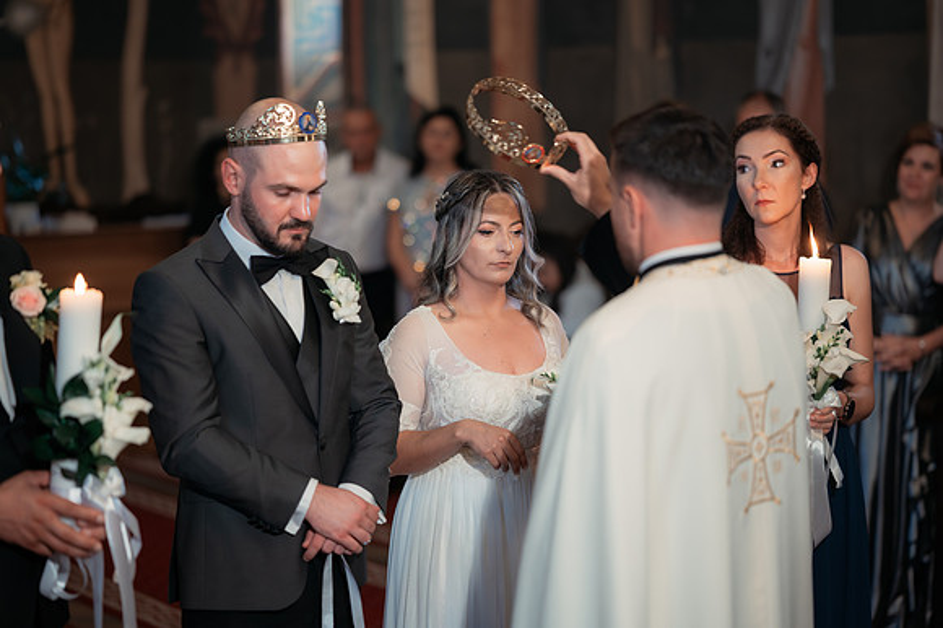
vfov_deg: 16.1
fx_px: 2225
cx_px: 472
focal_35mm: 85
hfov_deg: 23.9
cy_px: 314
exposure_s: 1/200
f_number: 1.8
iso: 1600
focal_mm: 85
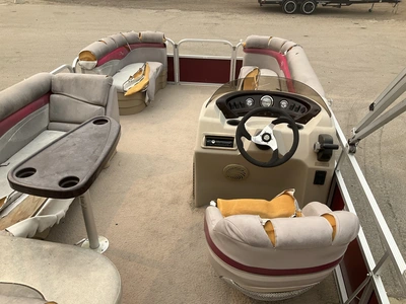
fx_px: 340
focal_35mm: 29
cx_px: 203
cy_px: 152
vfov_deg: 48.2
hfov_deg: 61.7
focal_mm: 3
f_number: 1.8
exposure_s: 1/1121
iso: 25
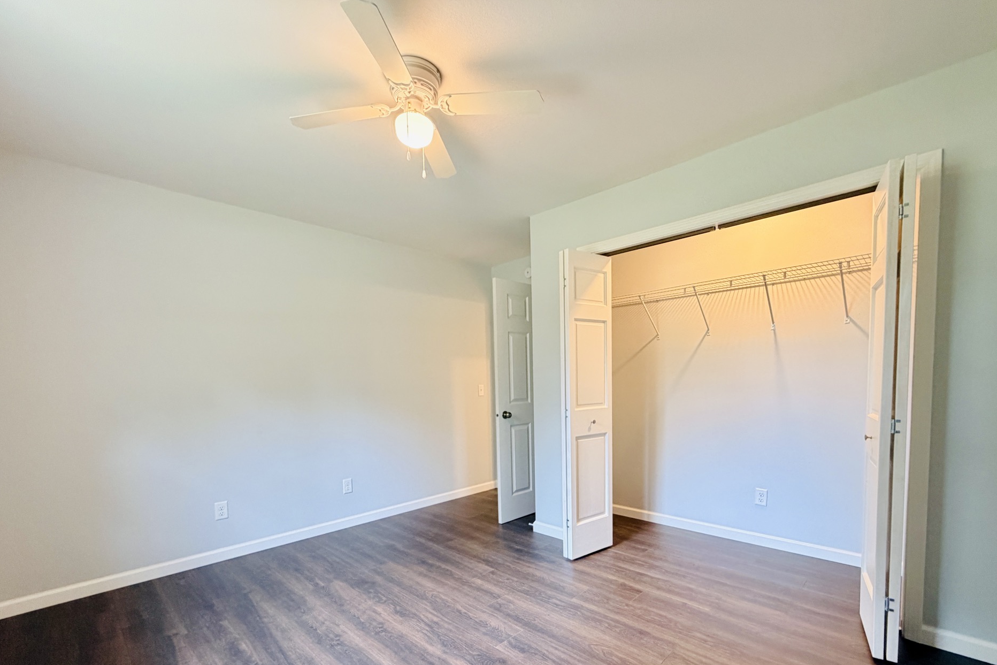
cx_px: 517
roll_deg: +0.7
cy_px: 410
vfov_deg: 72.7
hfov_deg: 96.7
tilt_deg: -4.0
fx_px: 443
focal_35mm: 16
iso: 320
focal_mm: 2.22
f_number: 2.2
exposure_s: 1/60
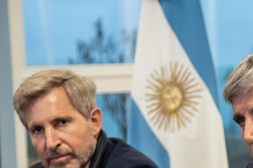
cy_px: 140
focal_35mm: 210
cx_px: 251
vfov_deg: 6.5
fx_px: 1476
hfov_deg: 9.7
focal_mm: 82
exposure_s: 1/320
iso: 1250
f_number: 4
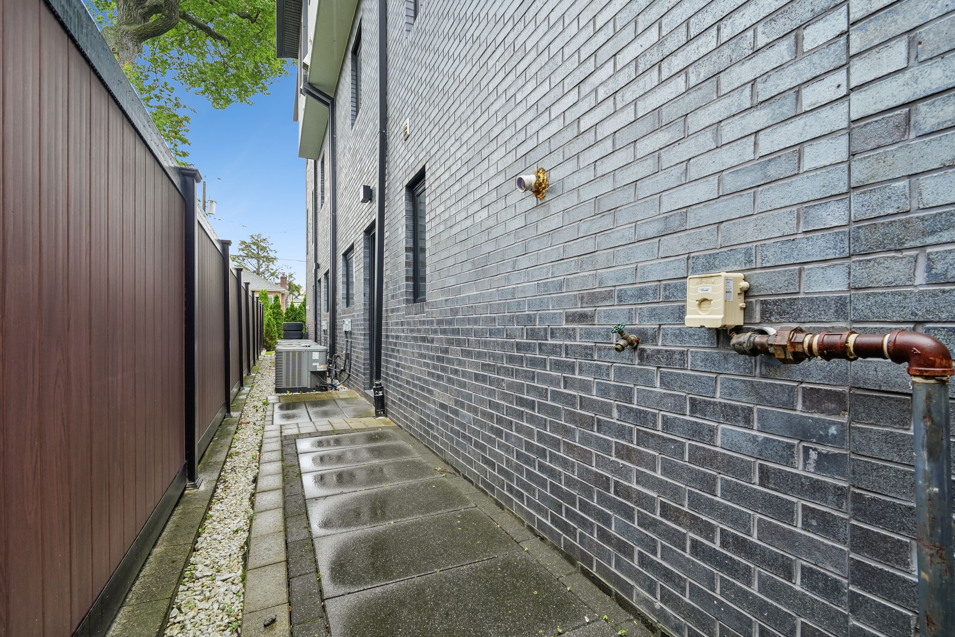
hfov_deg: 96.7
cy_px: 318
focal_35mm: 16
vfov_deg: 73.7
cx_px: 478
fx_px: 424
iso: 400
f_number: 8
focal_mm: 16
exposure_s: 1/60
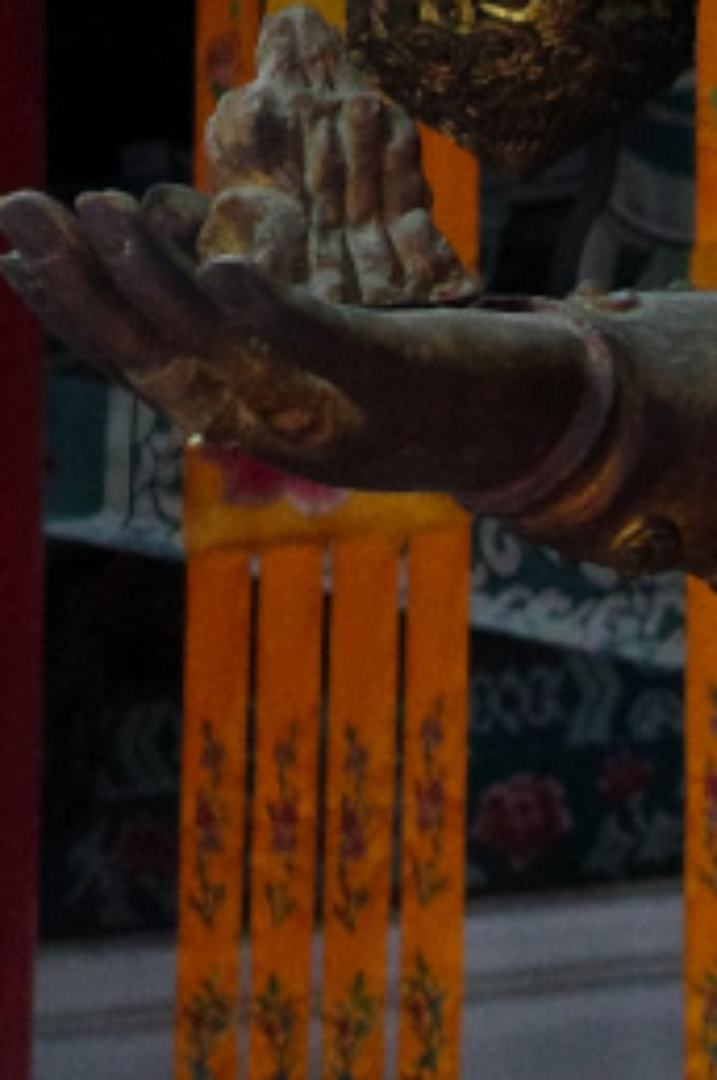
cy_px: 922
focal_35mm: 297
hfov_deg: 4.4
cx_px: 2164
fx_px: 8896
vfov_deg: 6.9
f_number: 2.8
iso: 1250
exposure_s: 1/40
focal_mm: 26
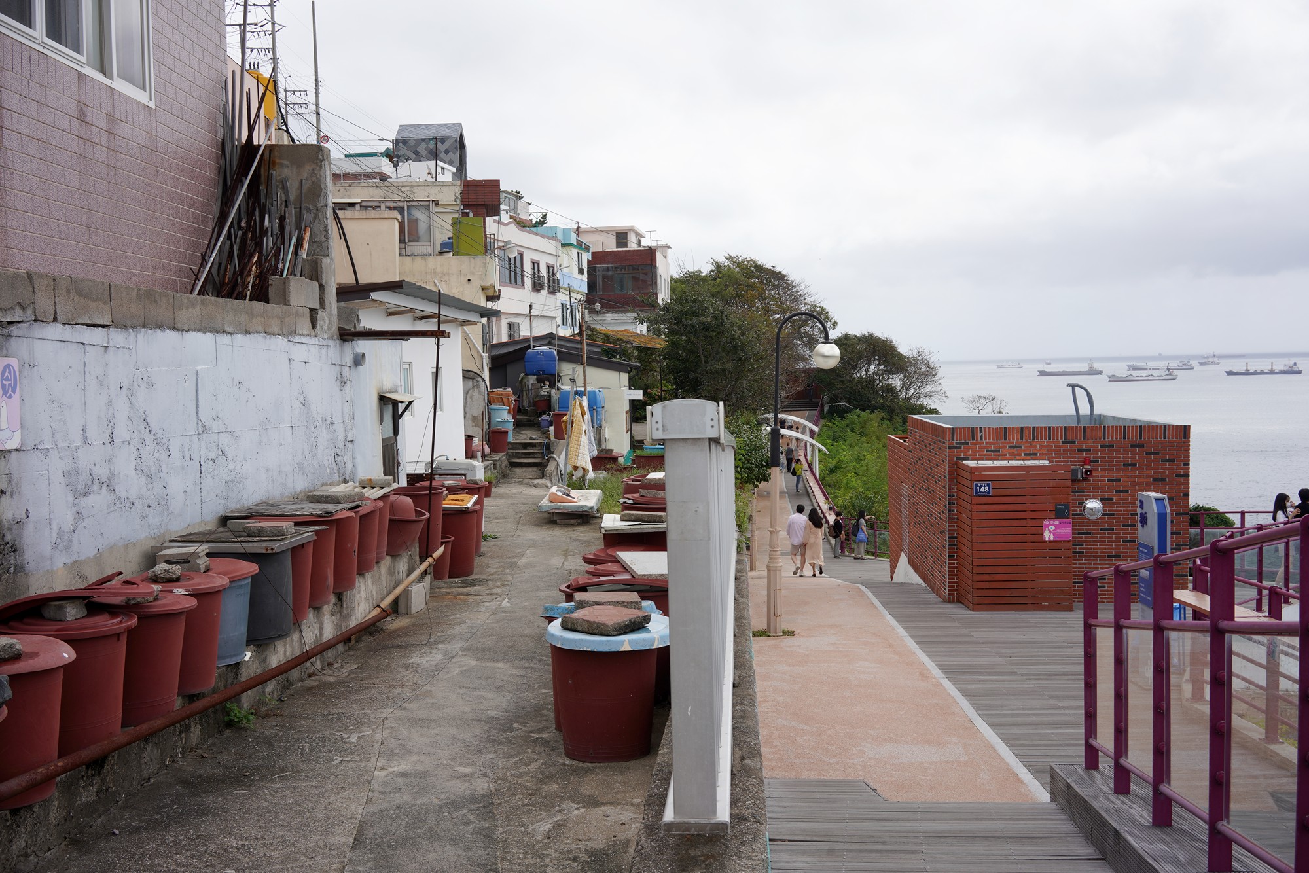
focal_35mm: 35
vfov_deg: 37.9
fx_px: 1273
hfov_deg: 54.4
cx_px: 654
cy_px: 436
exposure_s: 1/100
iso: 100
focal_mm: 35
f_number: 13
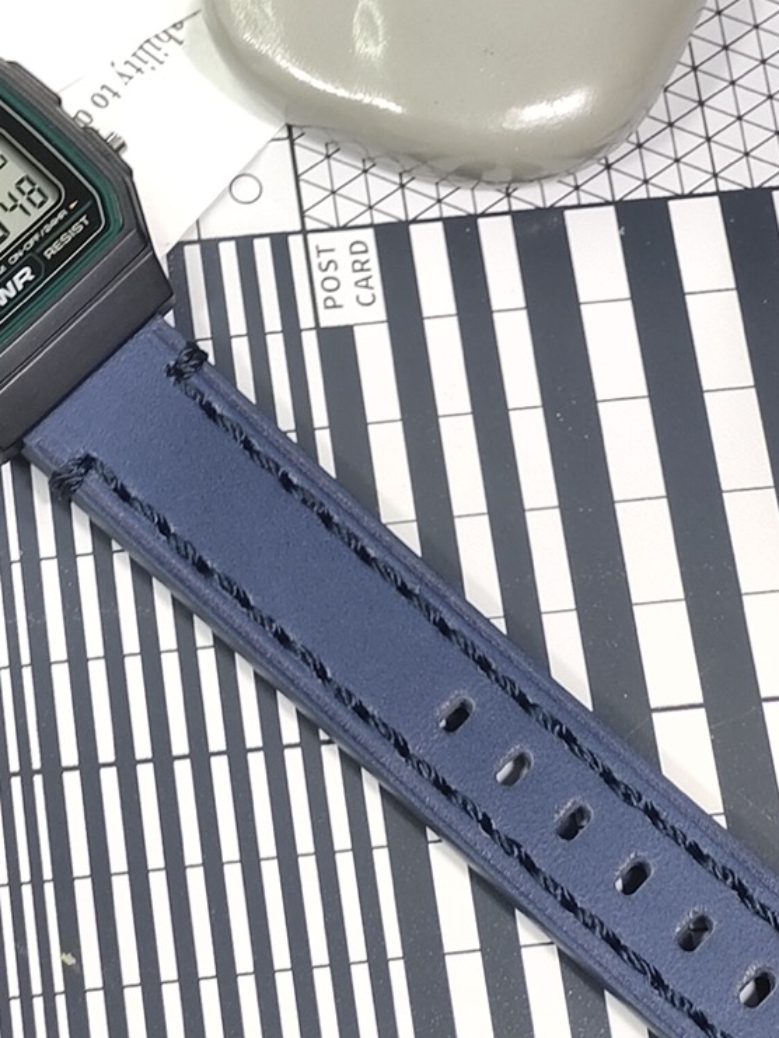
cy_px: 338
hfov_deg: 13.5
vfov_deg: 18.2
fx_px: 3240
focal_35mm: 108
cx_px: 8
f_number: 2.08
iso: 72
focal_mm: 7.55
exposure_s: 1/50
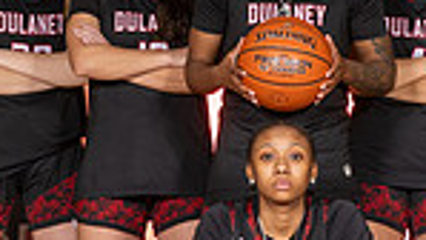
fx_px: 3797
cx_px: 296
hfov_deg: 6.4
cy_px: 79
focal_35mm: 336
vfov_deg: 3.6
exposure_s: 1/125
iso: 80
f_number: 7.1
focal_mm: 70
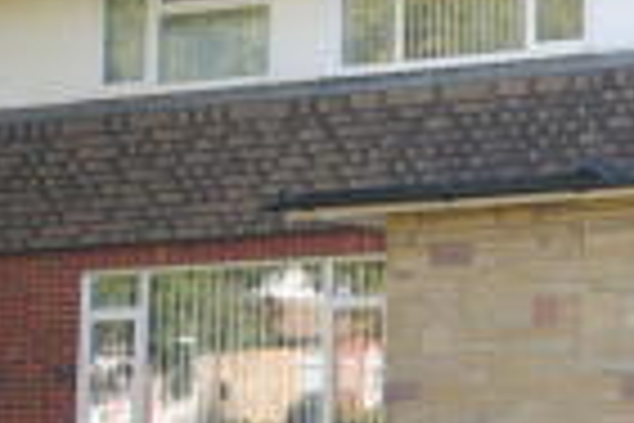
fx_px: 1779
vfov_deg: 13.5
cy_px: 178
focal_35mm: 101
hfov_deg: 17.6
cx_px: 1025
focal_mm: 20
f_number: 7.1
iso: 200
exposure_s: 1/60
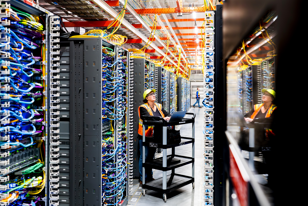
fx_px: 299
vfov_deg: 37.9
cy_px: 103
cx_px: 154
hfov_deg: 54.4
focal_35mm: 35
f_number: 4.8
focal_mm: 35
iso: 6400
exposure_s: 1/125
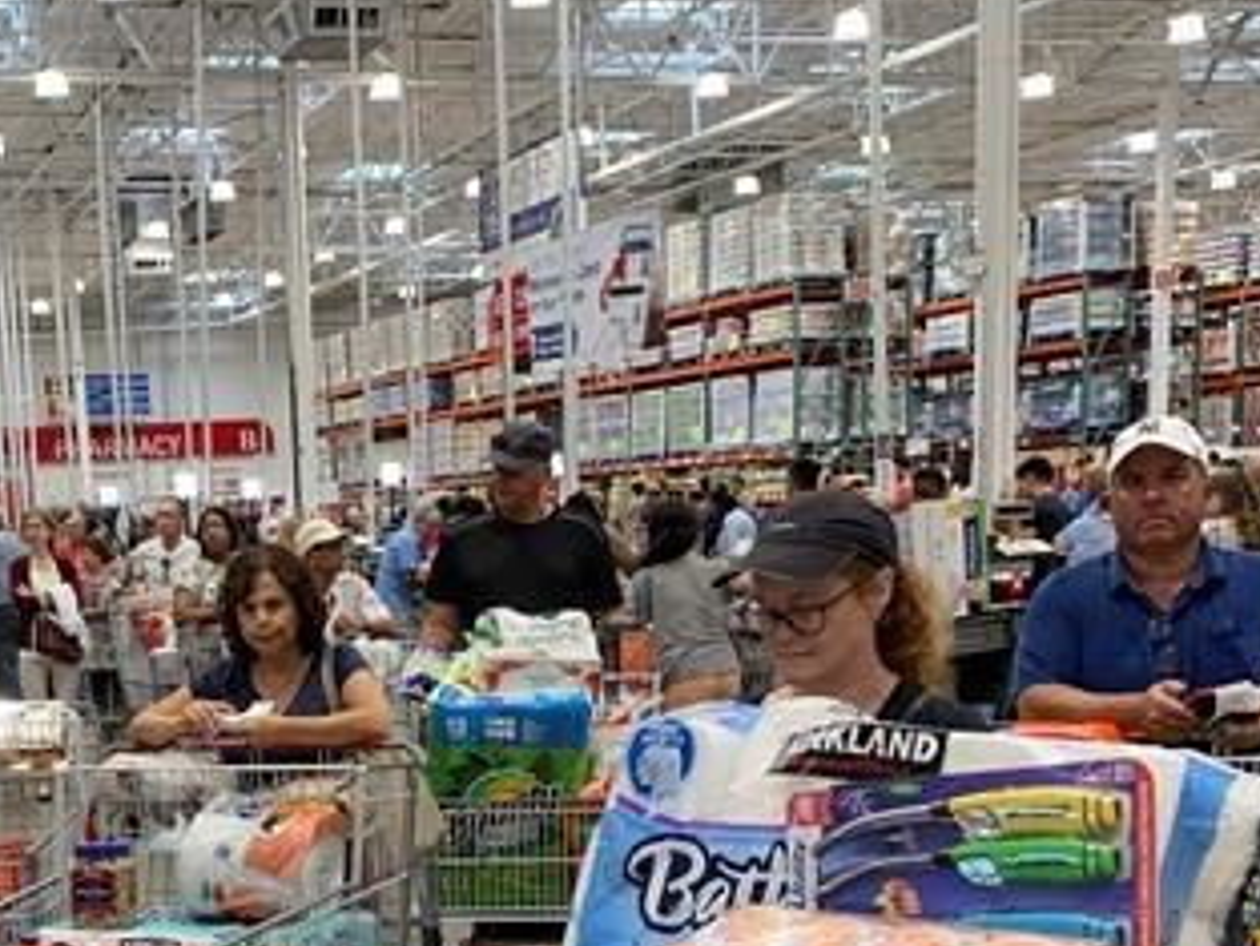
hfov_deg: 34.7
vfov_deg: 26.0
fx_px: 1966
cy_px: 894
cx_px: 298
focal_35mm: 54
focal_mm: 4.25
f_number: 1.8
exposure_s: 1/95
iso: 100
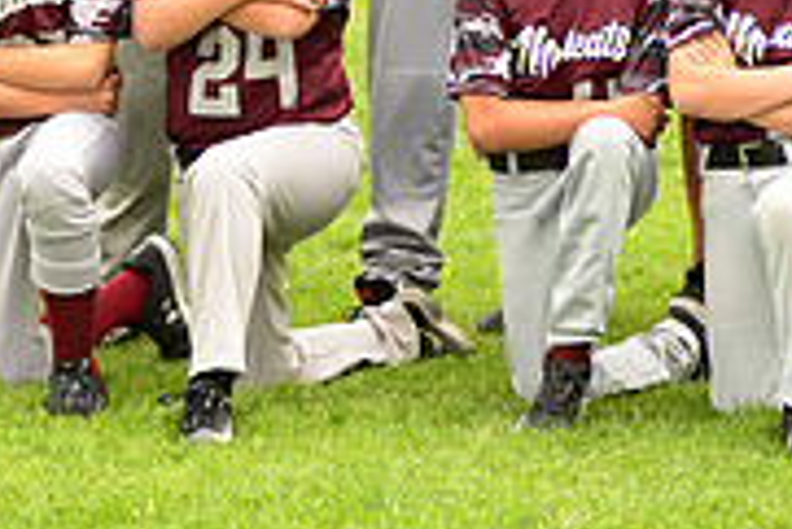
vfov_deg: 5.0
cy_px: -230
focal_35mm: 276
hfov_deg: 7.4
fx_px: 6077
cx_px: 792
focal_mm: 86
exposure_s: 1/250
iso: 100
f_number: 5
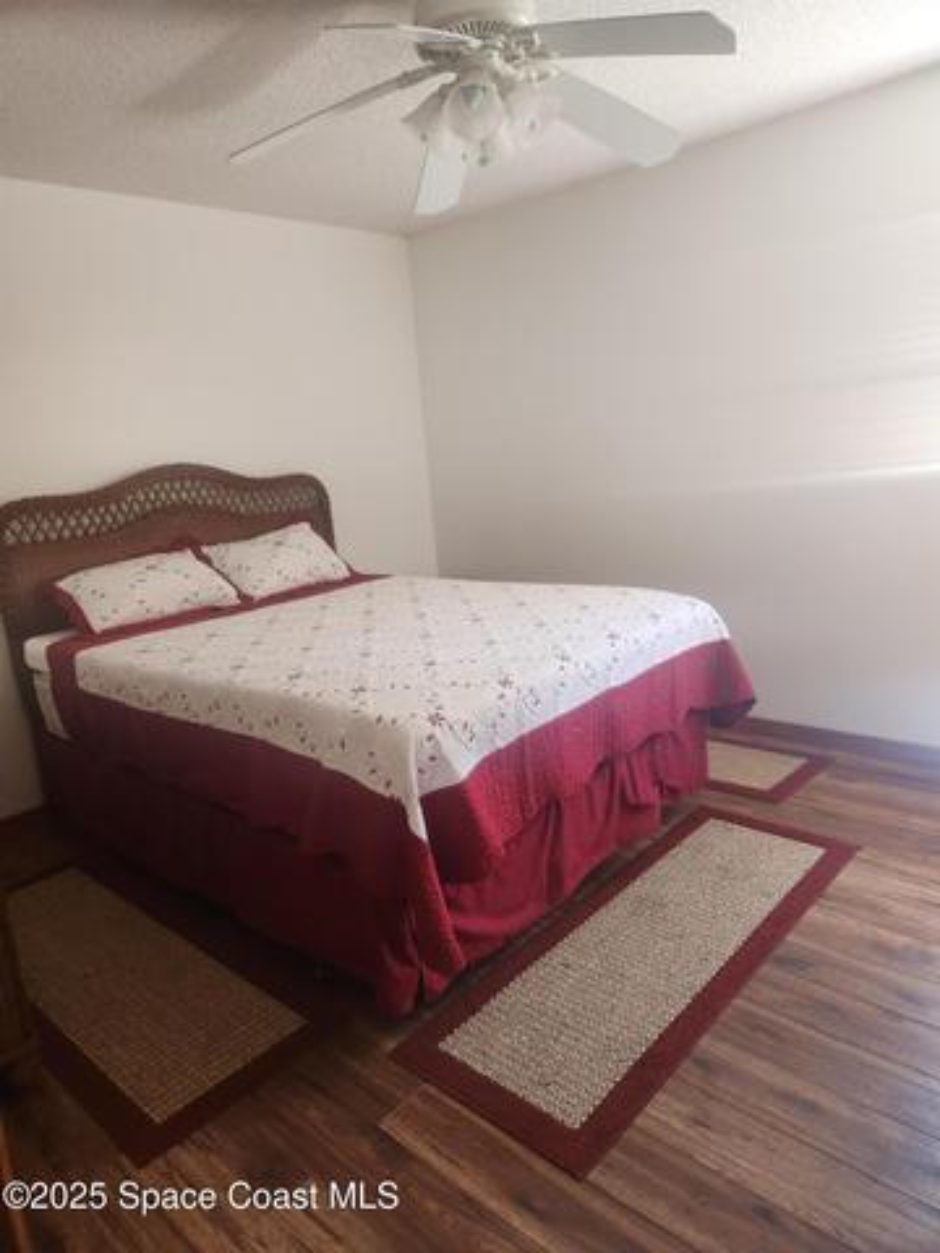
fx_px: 833
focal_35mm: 23
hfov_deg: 58.9
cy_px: 626
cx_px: 470
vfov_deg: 73.9
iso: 250
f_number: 1.8
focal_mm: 5.4
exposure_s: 1/120
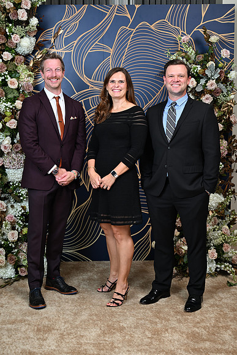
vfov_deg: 38.2
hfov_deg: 26.0
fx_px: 513
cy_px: 178
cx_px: 118
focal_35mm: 52
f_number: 5.6
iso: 125
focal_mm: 52
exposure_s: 1/125
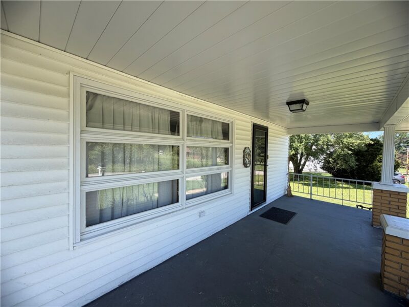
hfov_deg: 102.1
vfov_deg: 85.7
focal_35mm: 14
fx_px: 165
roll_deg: -1.7
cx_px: 204
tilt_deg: -0.1
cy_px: 154
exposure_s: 1/370
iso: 50
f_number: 2.2
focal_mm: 2.22
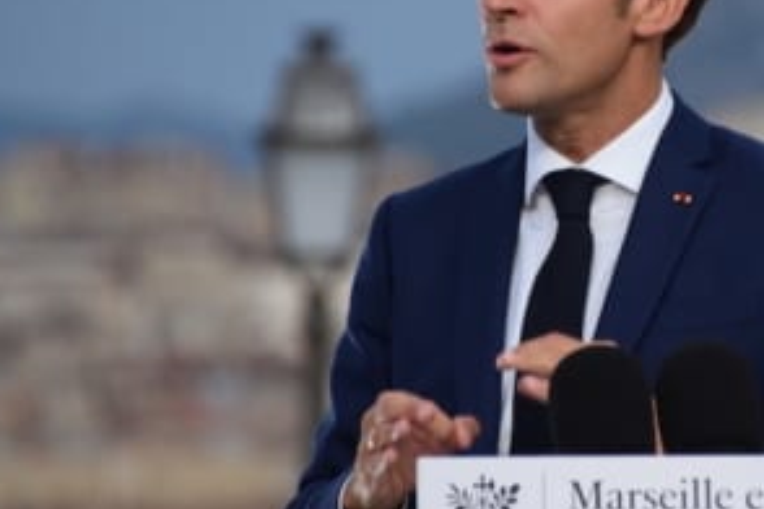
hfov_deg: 2.2
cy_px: 171
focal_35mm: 918
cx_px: 631
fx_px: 19480
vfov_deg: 1.5
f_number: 6.3
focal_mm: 300
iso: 500
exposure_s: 1/500
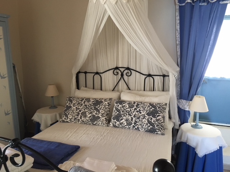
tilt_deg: -10.1
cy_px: 86
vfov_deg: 48.2
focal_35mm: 29
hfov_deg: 61.7
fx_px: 193
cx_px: 115
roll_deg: -0.7
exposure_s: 1/33
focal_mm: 4.15
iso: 250
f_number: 2.2
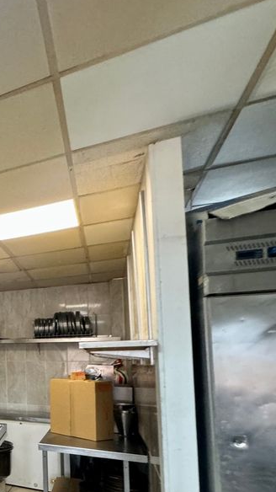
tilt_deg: +3.5
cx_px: -152
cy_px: 341
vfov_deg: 63.8
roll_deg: +1.0
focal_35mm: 29
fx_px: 378
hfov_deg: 26.6
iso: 250
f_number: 2.2
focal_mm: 2.22
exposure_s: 1/99
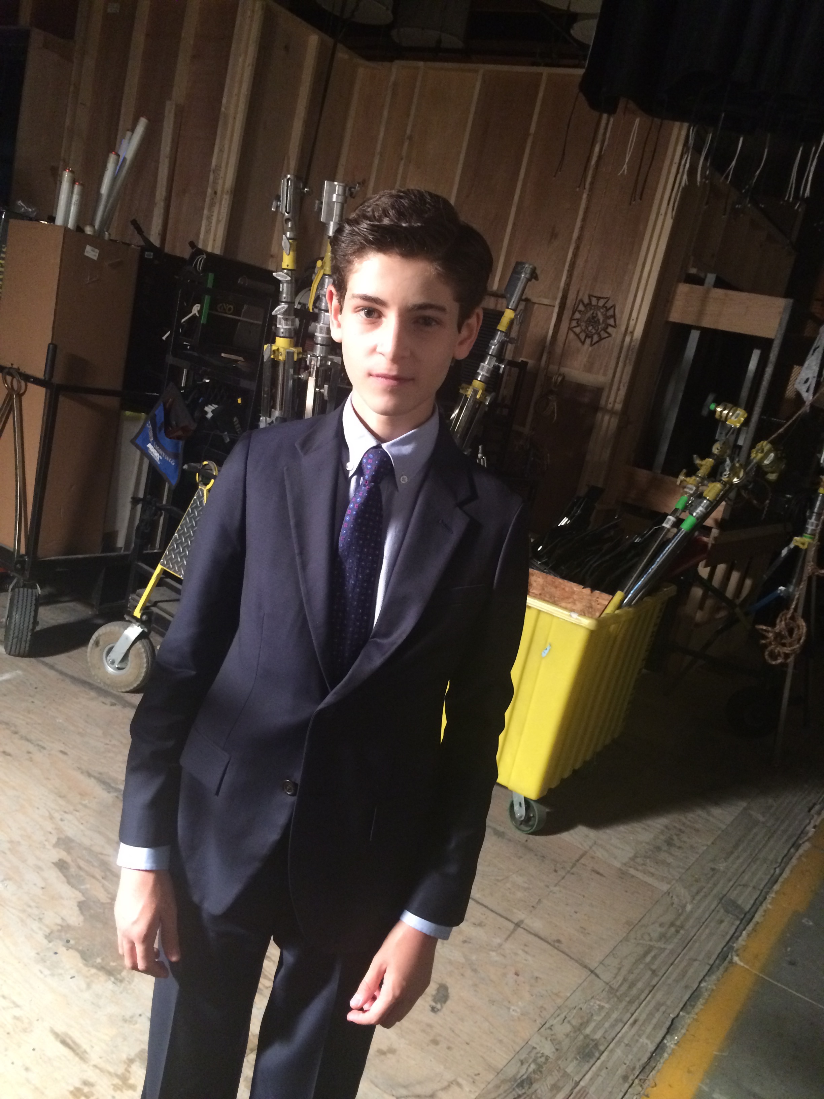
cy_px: 550
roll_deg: -11.4
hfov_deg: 48.2
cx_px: 412
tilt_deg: -12.8
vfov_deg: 61.7
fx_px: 920
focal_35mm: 29
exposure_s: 1/17
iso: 320
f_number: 2.2
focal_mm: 4.15
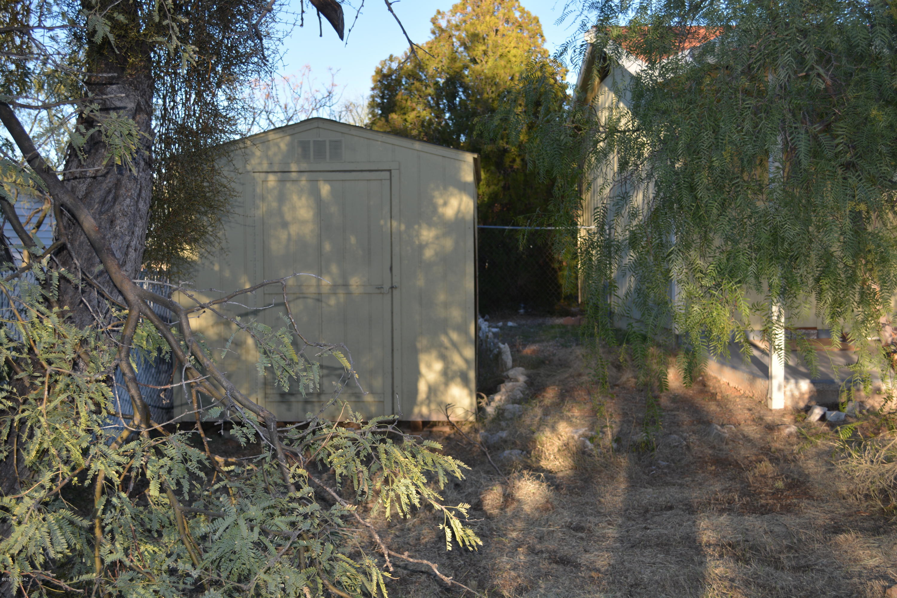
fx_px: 972
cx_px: 448
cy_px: 299
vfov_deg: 34.2
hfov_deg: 49.6
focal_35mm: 39
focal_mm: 26
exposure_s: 1/200
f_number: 4.2
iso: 100
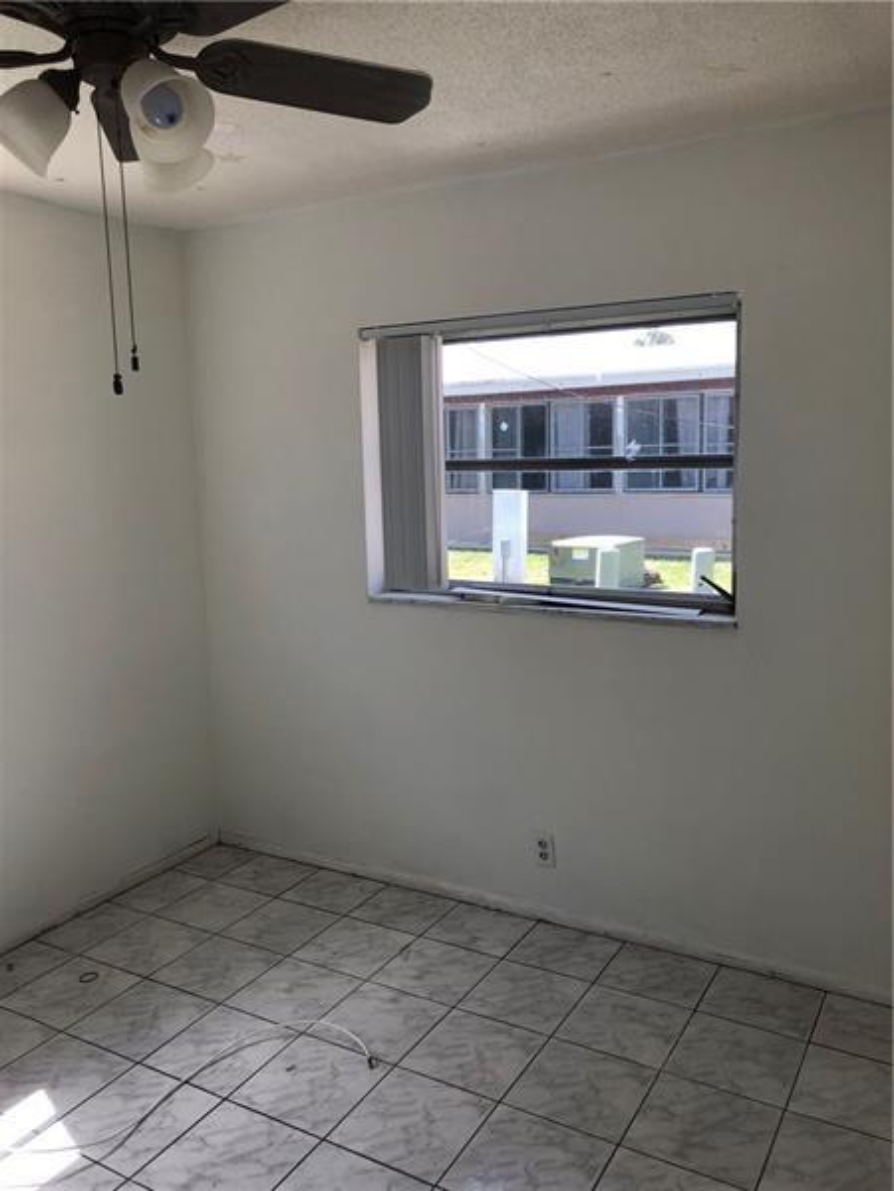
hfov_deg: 49.7
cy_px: 596
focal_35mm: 28
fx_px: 964
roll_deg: +1.0
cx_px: 447
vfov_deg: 63.4
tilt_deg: -7.5
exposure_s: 1/183
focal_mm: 3.99
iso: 20
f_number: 1.8
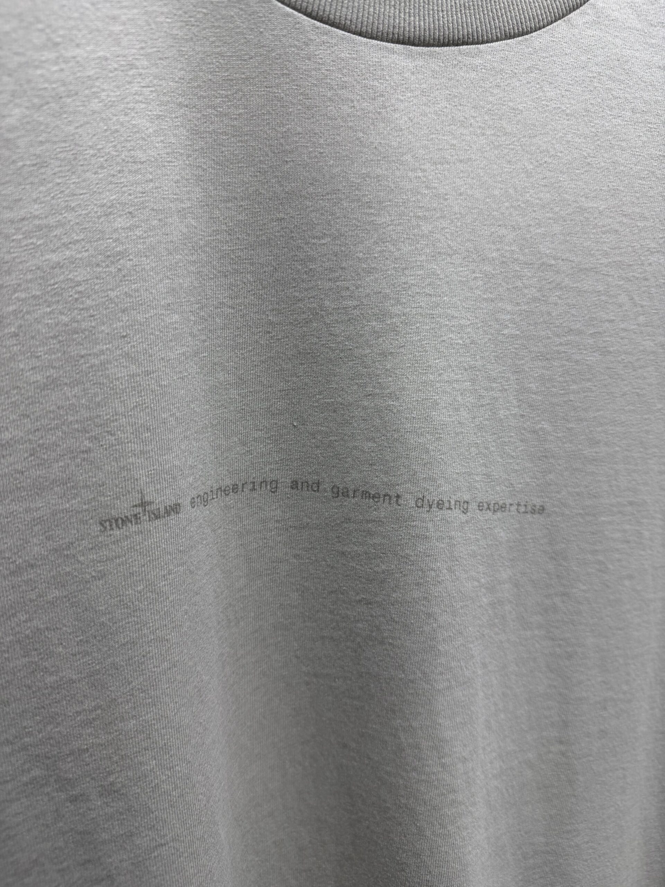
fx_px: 615
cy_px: 444
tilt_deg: -9.8
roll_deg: +1.8
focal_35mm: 24
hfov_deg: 56.8
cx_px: 332
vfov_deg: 71.6
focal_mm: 6.76
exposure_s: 1/84
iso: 64
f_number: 1.78
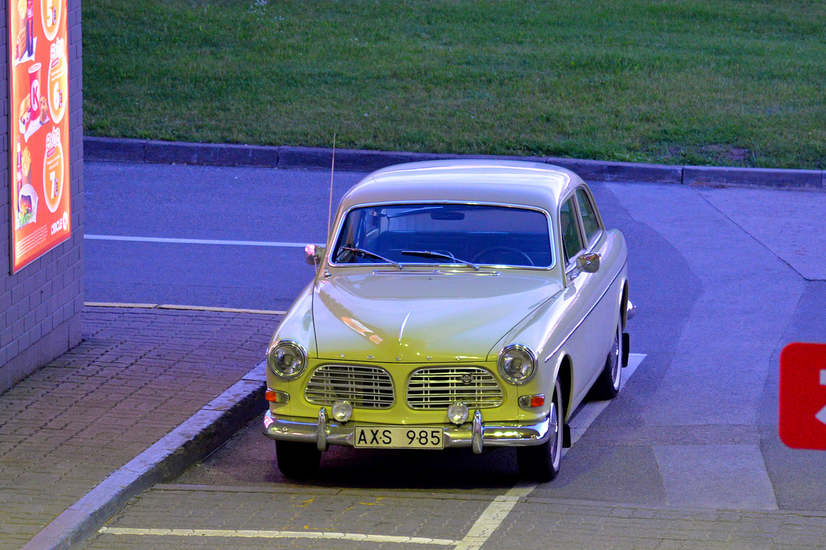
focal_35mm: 130
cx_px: 385
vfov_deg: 10.5
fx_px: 2982
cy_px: 253
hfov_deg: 15.8
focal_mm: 120
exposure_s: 1/100
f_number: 4
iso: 1600
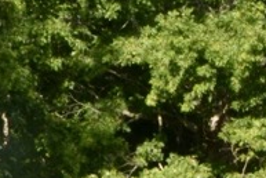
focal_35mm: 317
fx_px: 2344
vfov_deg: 4.2
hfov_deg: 6.5
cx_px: 266
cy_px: 439
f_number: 22
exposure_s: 1/160
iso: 800
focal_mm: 34
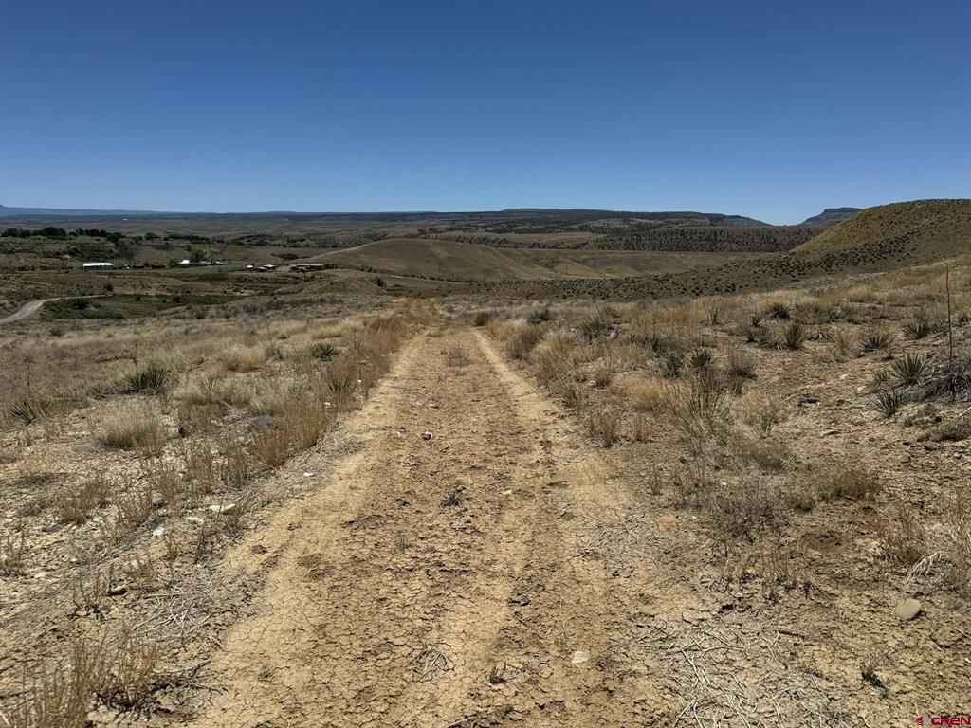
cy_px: 364
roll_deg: -0.5
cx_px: 486
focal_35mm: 24
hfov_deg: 71.6
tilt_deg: -9.8
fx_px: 673
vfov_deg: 56.8
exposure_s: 1/10417
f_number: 1.78
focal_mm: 6.76
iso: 80
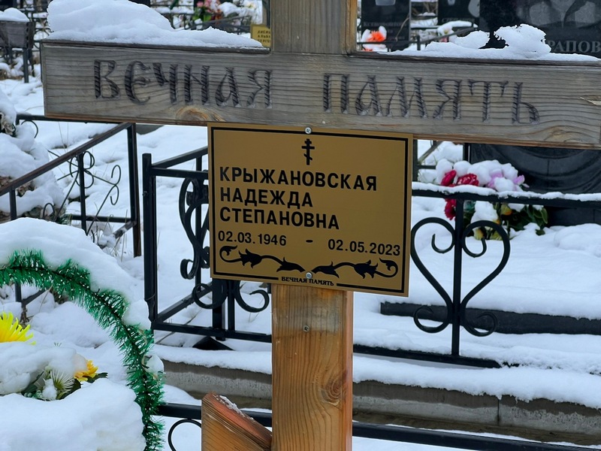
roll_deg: -0.1
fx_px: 1337
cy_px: 226
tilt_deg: -14.7
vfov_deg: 19.1
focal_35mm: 77
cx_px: 300
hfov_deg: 25.3
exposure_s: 1/100
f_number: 2.8
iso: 32
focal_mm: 9
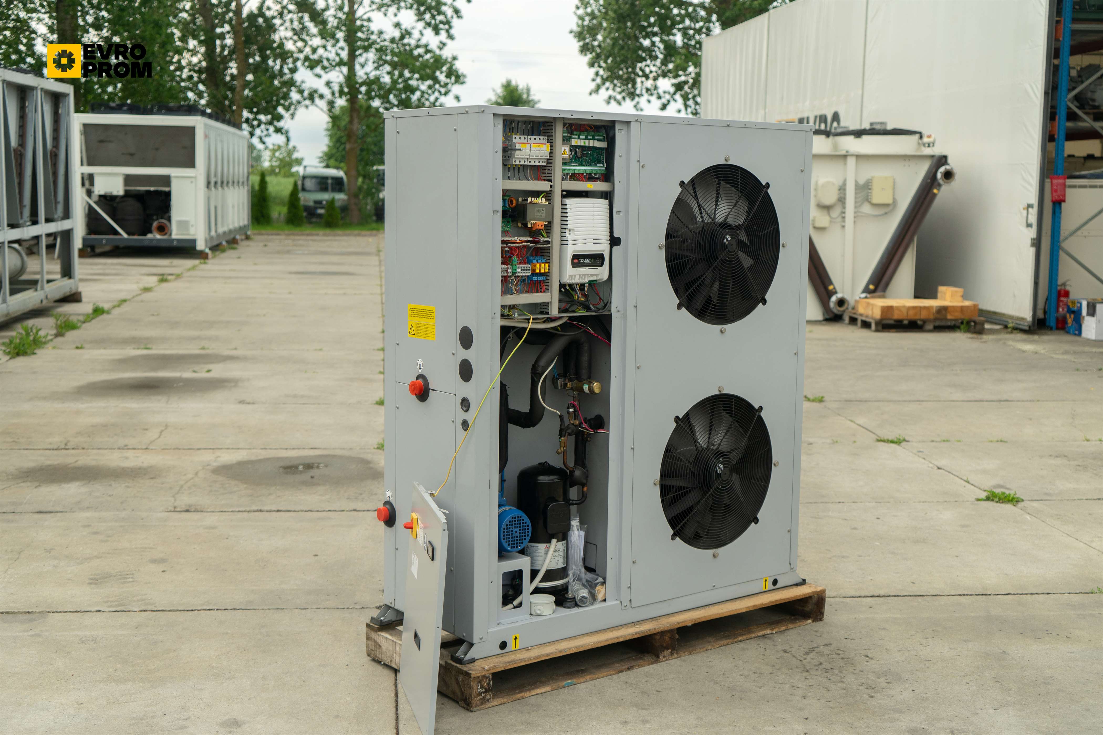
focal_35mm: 44
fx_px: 1348
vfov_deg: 30.5
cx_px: 552
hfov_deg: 44.5
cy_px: 368
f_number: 4
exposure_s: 1/400
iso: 250
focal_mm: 44
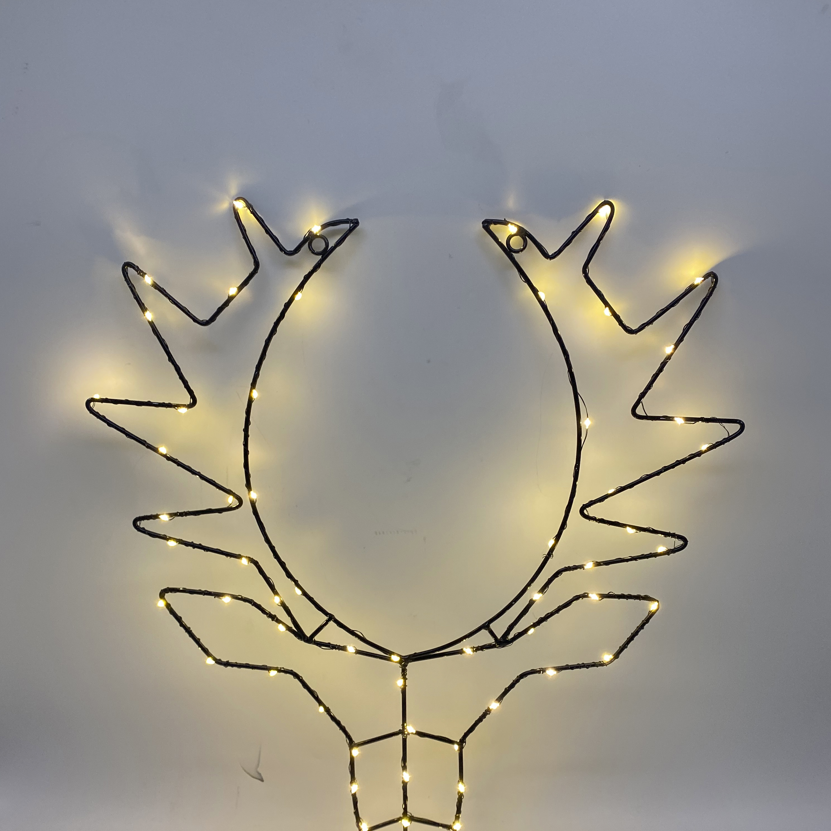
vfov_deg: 52.3
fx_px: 842
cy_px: 478
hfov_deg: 52.5
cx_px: 412
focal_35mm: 31
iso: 160
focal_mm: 4.25
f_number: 1.8
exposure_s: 1/55
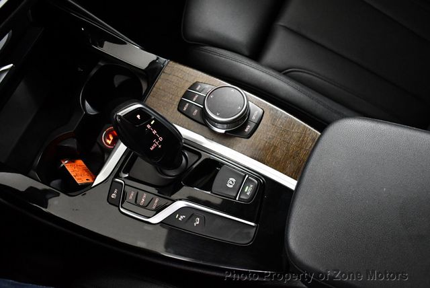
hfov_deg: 53.1
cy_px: 144
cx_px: 215
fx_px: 430
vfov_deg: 36.9
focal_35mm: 36
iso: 3200
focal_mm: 18
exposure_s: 1/100
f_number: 3.5
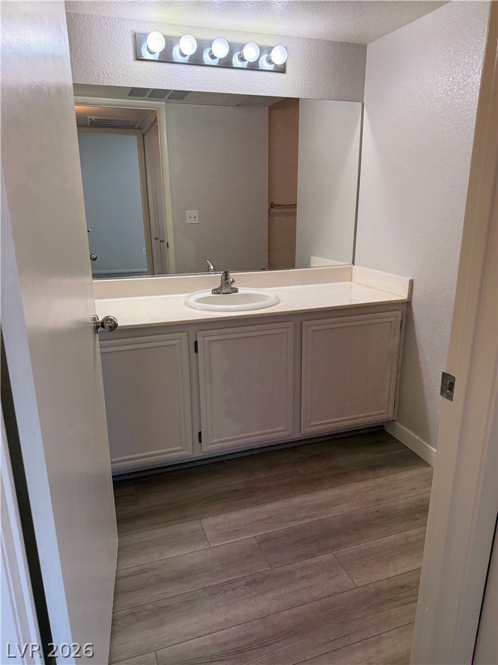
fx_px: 460
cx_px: 249
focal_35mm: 24
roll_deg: -1.1
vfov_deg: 71.6
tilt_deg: -16.1
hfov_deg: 56.8
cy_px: 332
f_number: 1.78
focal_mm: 6.76
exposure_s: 1/162
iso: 200
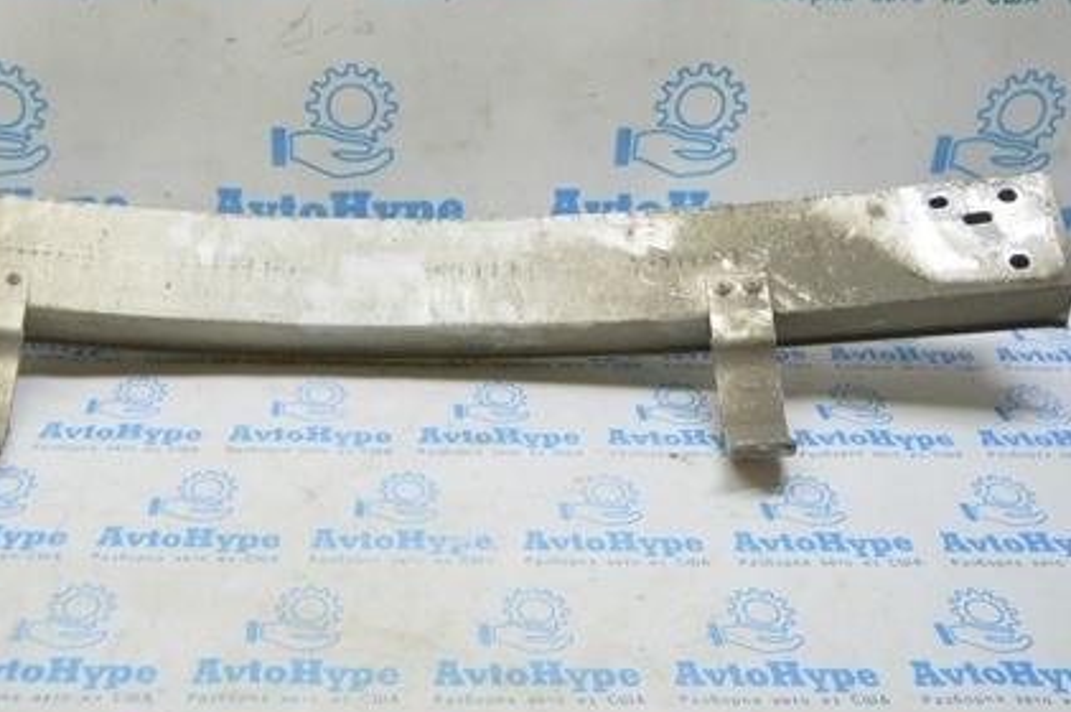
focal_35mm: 41
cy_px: 233
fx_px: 1219
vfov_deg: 32.3
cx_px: 343
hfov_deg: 46.6
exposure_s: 1/60
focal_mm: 18
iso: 400
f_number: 3.5
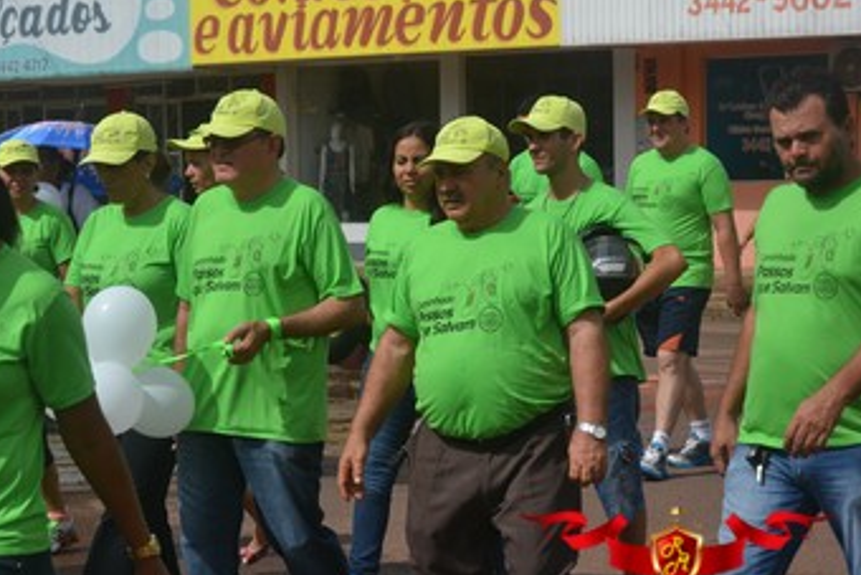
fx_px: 2943
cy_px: 291
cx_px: 296
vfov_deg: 11.2
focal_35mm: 123
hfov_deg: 16.6
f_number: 7.1
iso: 100
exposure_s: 1/800
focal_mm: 62
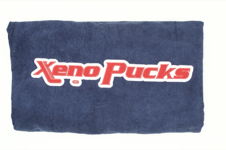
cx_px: 113
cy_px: 75
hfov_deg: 41.2
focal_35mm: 48
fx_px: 301
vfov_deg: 28.0
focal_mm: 32
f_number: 5.6
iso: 360
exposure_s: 1/125
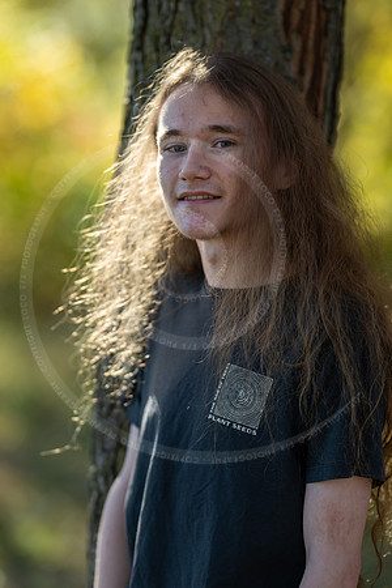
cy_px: 294
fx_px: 2074
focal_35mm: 127
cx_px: 196
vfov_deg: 16.1
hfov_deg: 10.8
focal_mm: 85
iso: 80
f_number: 1.4
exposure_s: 1/1600
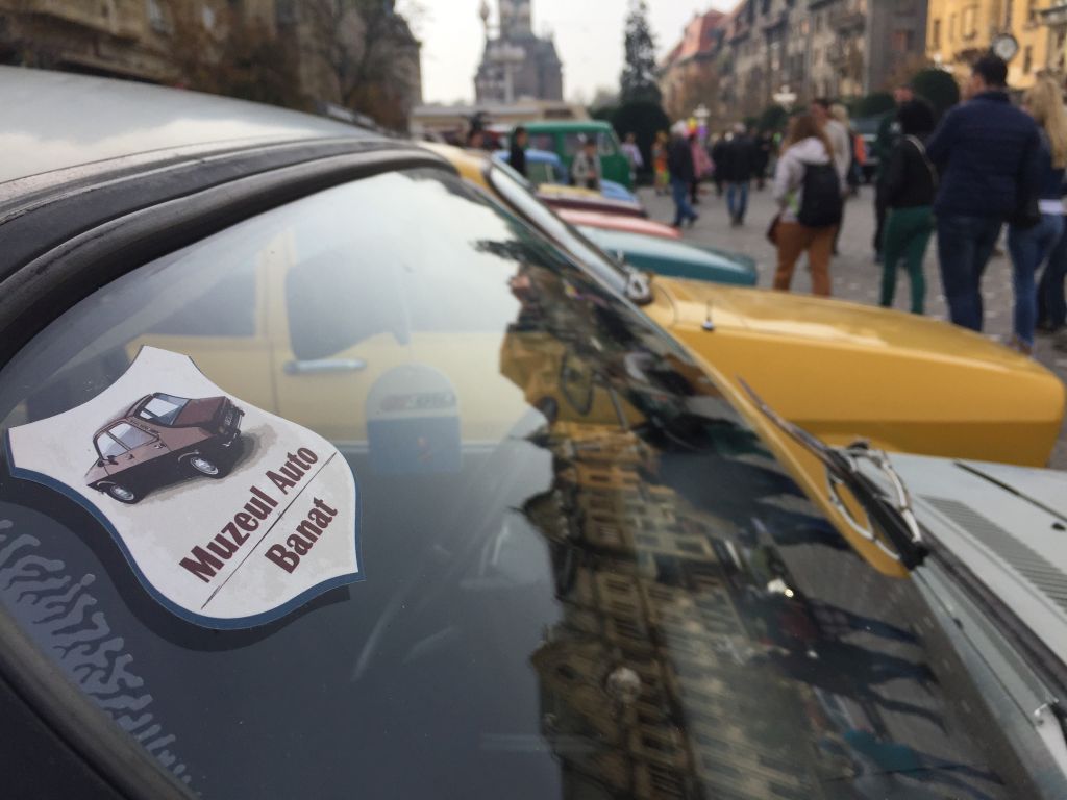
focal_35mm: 29
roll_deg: +1.8
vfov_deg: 48.2
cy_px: 400
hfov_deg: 61.7
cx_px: 534
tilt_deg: -14.9
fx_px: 894
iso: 32
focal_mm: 4.15
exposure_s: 1/1883
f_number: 2.2
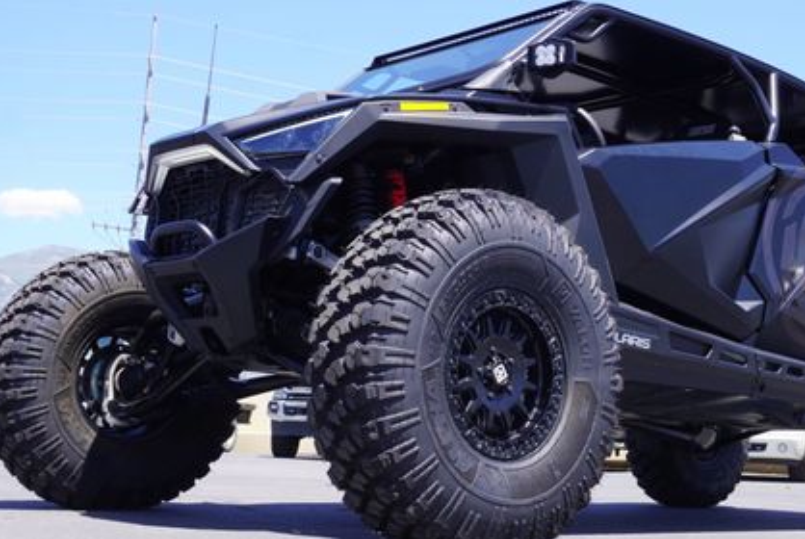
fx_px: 1182
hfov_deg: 37.3
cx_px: 516
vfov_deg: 25.7
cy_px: 256
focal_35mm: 53
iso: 100
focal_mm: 23
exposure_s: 1/100
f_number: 8
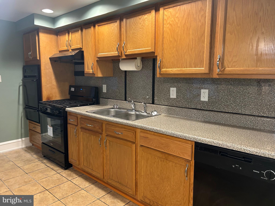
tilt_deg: -7.4
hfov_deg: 67.3
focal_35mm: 26
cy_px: 103
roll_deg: -0.4
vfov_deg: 53.1
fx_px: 207
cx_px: 138
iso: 125
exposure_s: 1/60
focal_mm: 5.7
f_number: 1.5
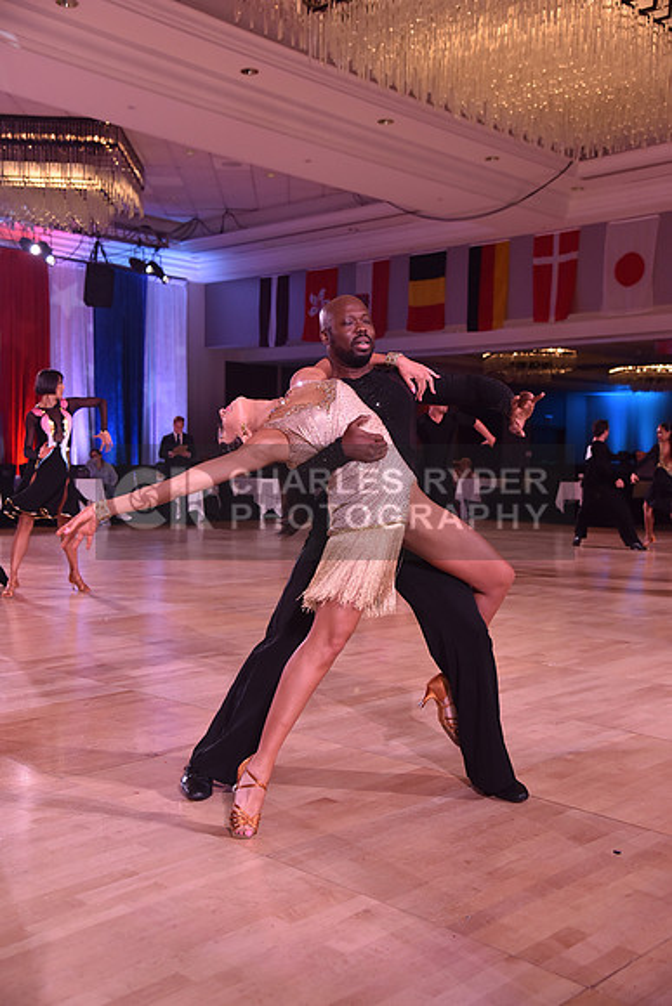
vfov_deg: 50.7
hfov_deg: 35.1
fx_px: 1063
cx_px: 336
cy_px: 503
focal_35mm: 38
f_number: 4.5
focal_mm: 38
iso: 1250
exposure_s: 1/250
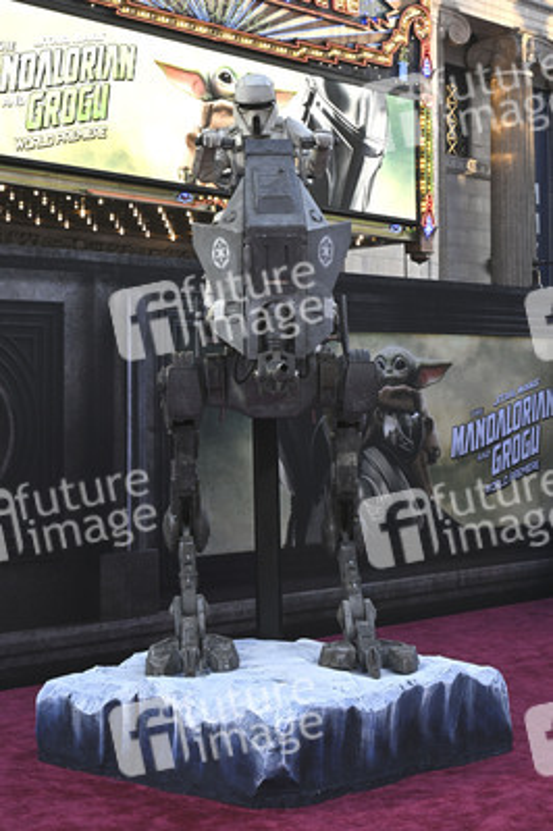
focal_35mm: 45
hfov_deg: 29.8
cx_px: 276
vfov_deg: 43.6
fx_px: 1039
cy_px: 416
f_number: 7.1
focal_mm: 45
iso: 800
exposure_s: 1/320
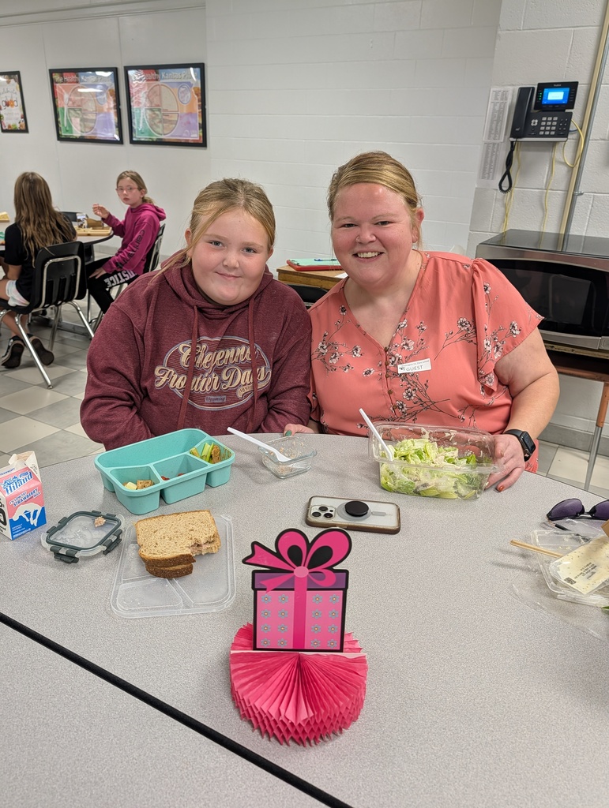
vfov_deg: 71.5
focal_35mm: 24
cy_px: 404
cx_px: 304
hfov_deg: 56.9
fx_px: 562
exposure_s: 1/30
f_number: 1.68
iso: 79
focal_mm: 6.9
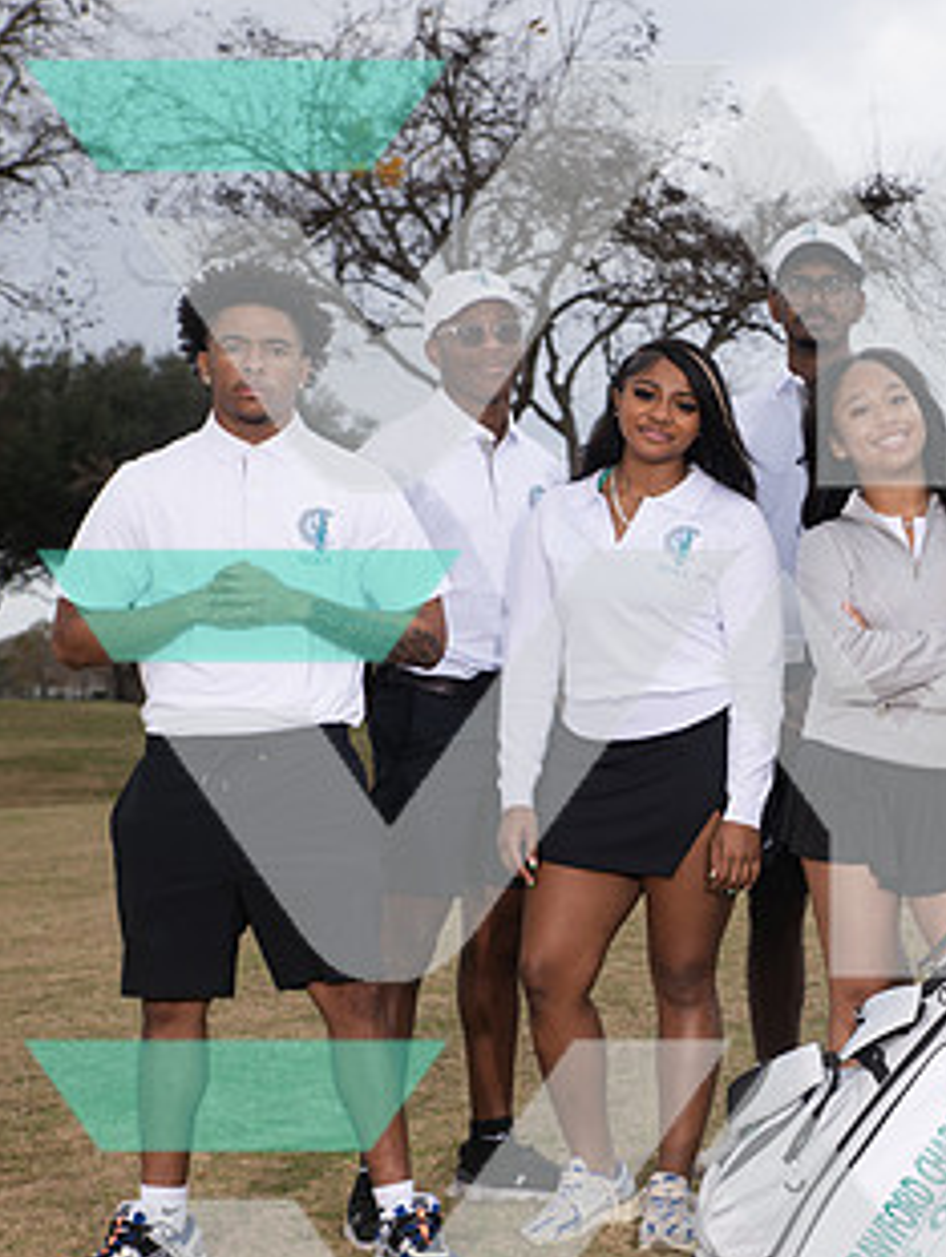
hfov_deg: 16.6
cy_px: 766
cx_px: 1067
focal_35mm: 86
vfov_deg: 22.7
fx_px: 3127
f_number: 6.3
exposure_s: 1/320
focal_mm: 48
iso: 100
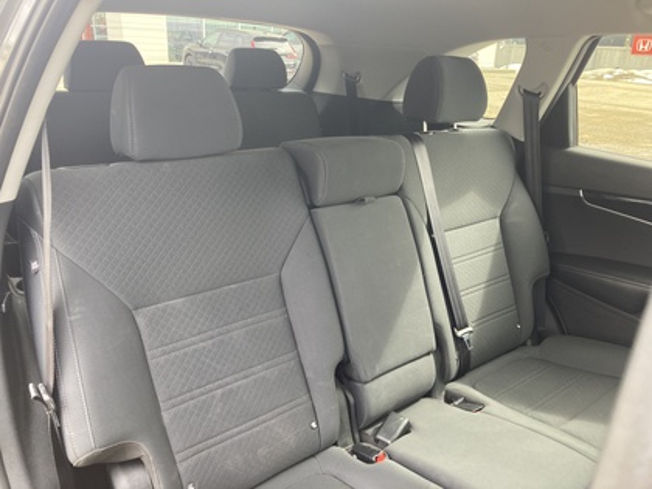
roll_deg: -1.8
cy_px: 244
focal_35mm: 28
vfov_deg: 49.7
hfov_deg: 63.4
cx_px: 326
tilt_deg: -20.1
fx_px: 527
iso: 80
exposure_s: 1/121
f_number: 1.8
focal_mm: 3.99
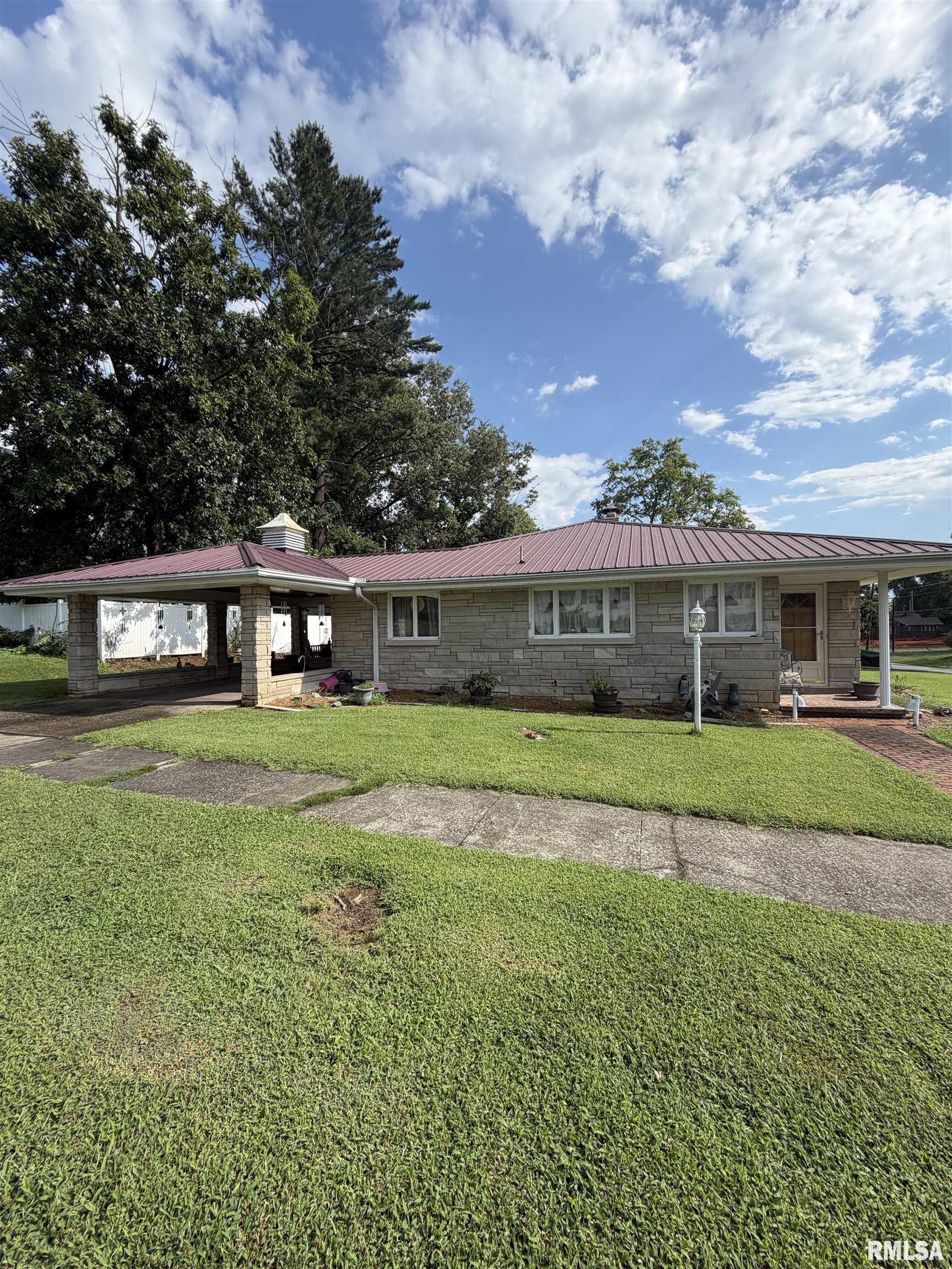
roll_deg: +1.1
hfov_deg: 85.7
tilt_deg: +0.1
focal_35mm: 14
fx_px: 513
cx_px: 476
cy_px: 634
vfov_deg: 102.1
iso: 20
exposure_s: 1/770
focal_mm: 2.22
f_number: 2.2
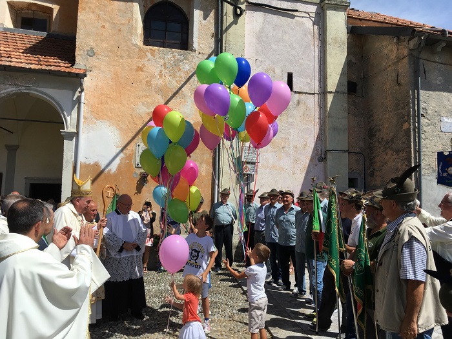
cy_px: 170
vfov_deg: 48.2
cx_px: 226
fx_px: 379
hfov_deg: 61.7
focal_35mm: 29
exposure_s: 1/2331
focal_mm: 4.15
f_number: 2.2
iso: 25
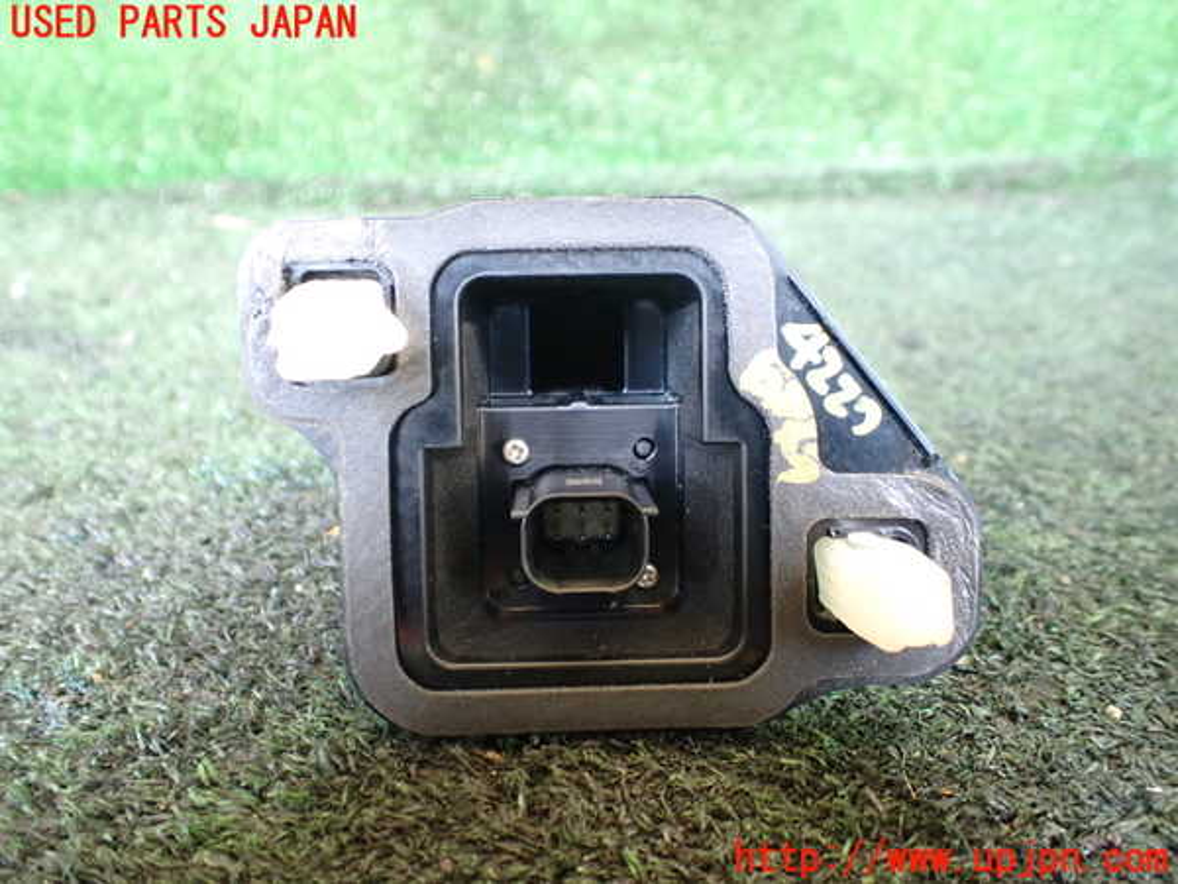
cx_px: 589
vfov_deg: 46.8
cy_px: 442
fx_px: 1021
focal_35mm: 30
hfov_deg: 60.0
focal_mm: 5.4
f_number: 2.3
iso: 800
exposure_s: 1/30
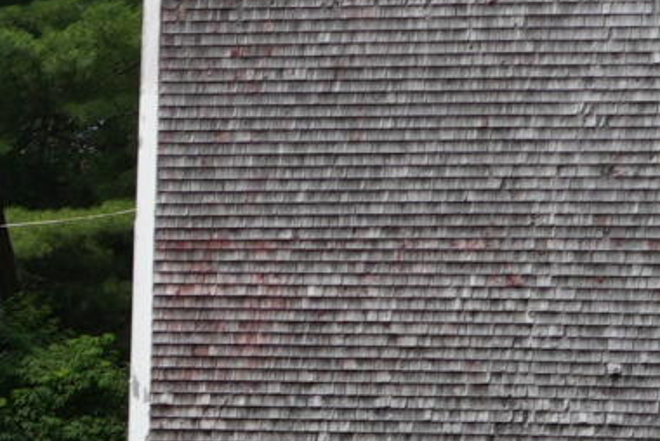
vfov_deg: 4.8
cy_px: 852
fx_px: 5210
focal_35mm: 284
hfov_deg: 6.1
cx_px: -1883
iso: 100
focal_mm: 36
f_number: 6.3
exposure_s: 1/400
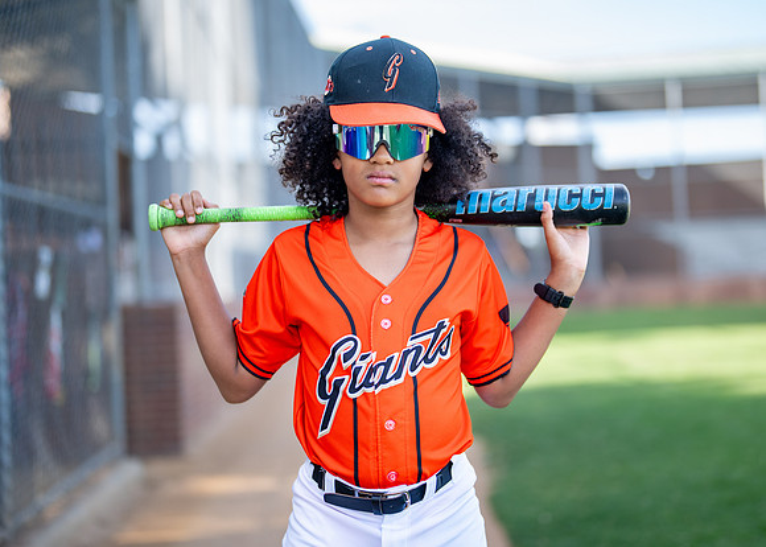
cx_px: 389
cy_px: 262
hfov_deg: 34.9
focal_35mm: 56
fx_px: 1220
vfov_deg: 25.3
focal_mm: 50
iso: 125
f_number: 1.2
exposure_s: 1/1250
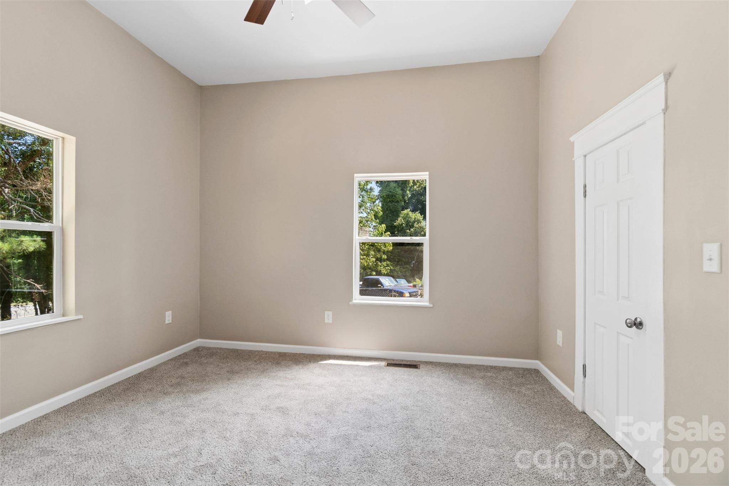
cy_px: 243
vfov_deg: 77.3
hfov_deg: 100.4
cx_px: 364
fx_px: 304
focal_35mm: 15
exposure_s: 1/30
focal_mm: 10
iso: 320
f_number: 7.1
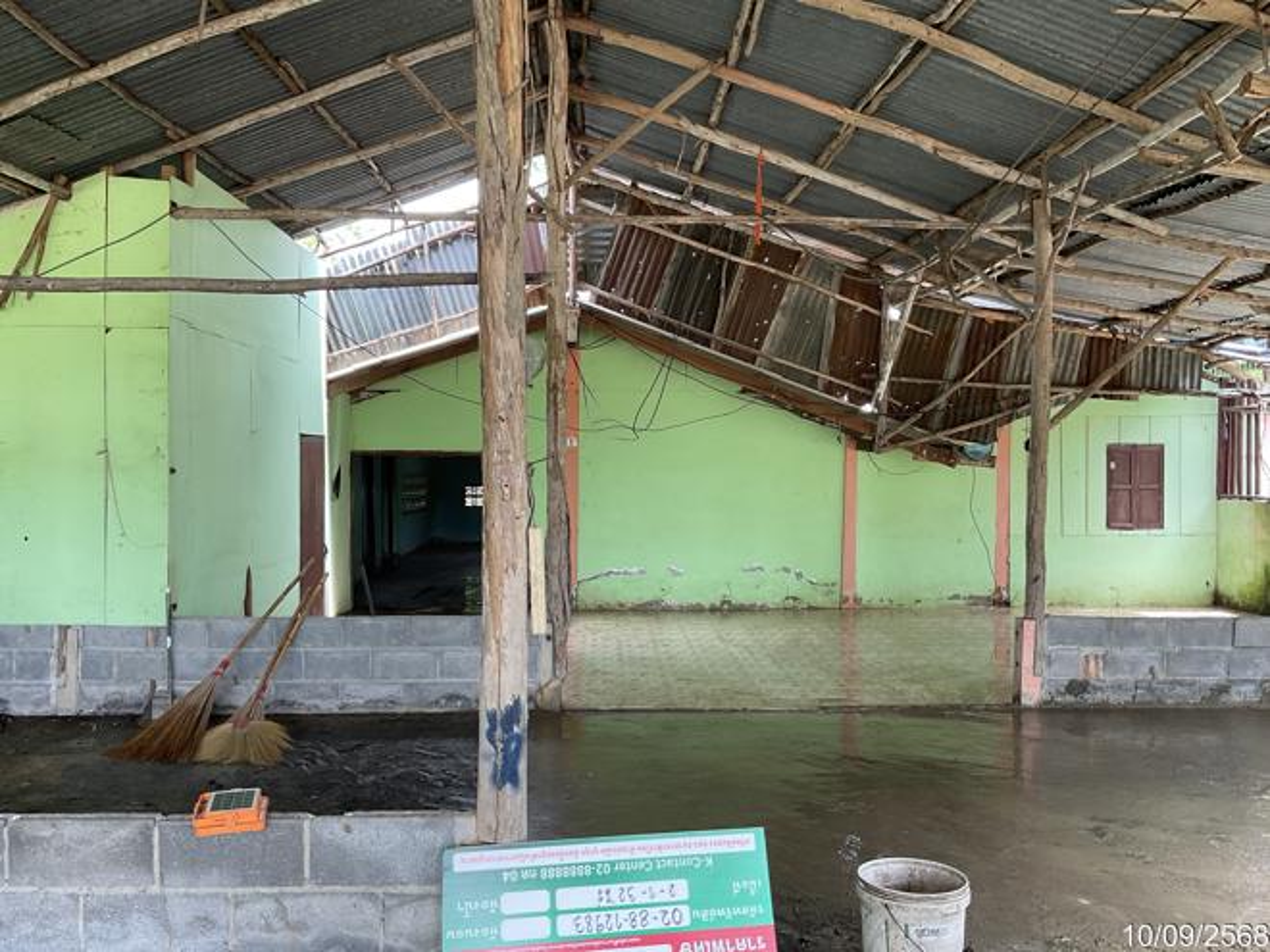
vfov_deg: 48.2
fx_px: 1064
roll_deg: +1.8
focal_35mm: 29
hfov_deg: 61.7
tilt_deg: -1.3
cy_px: 476
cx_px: 635
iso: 32
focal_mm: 3
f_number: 1.8
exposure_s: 1/100
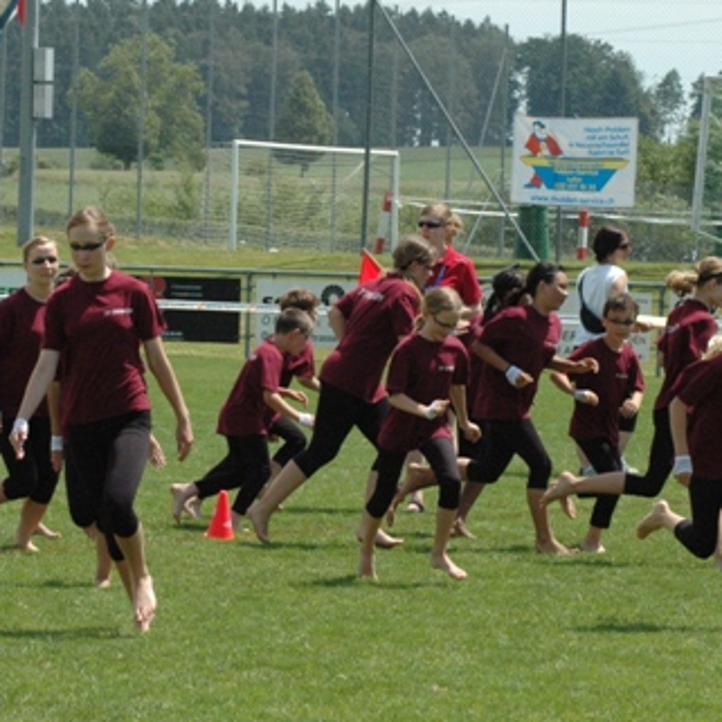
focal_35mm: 216
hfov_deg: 8.1
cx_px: 115
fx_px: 5093
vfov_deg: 8.1
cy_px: 283
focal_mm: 85
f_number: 14
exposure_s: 1/640
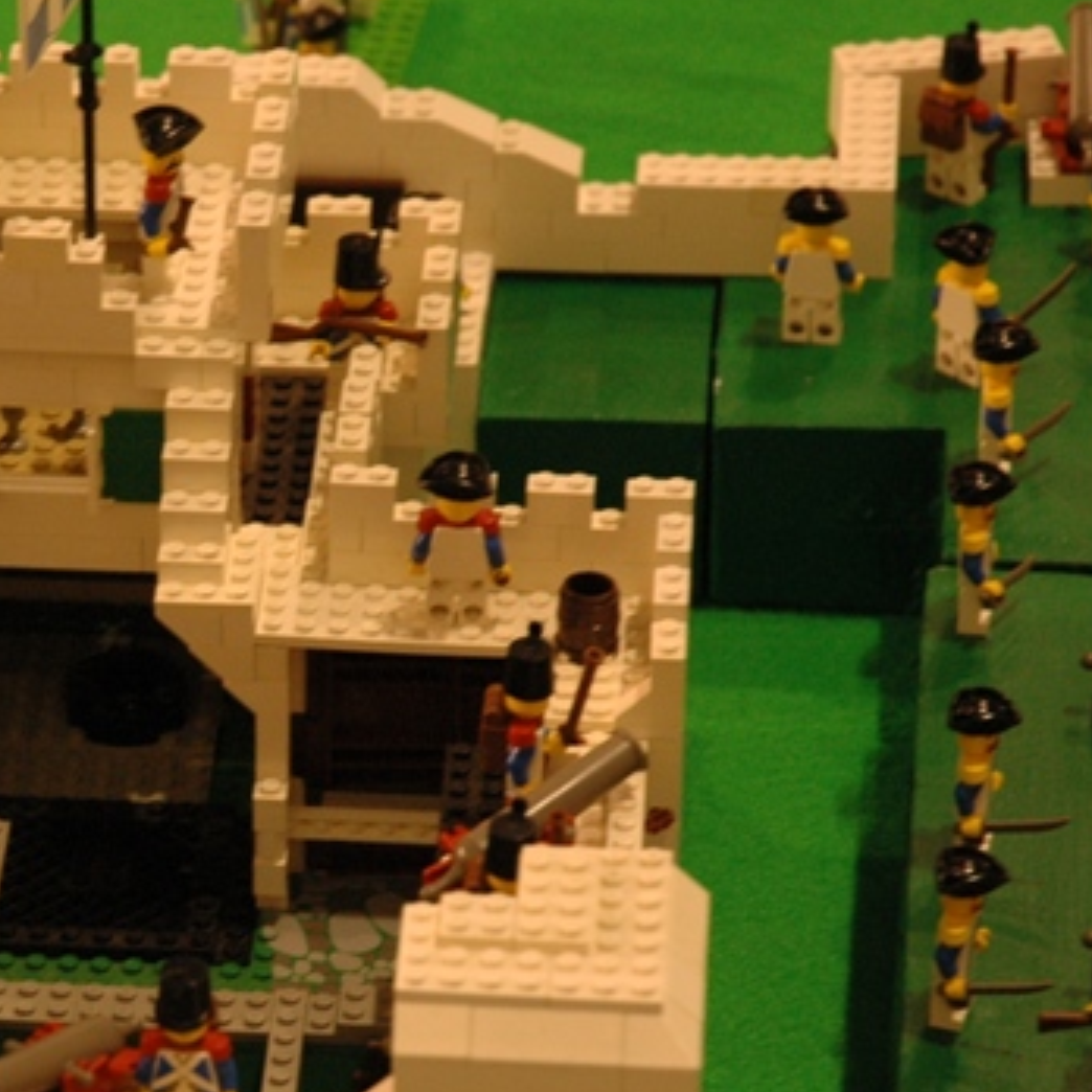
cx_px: 91
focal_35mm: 205
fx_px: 7317
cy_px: 791
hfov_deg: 8.5
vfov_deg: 8.5
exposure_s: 1/40
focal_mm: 70
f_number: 5.6
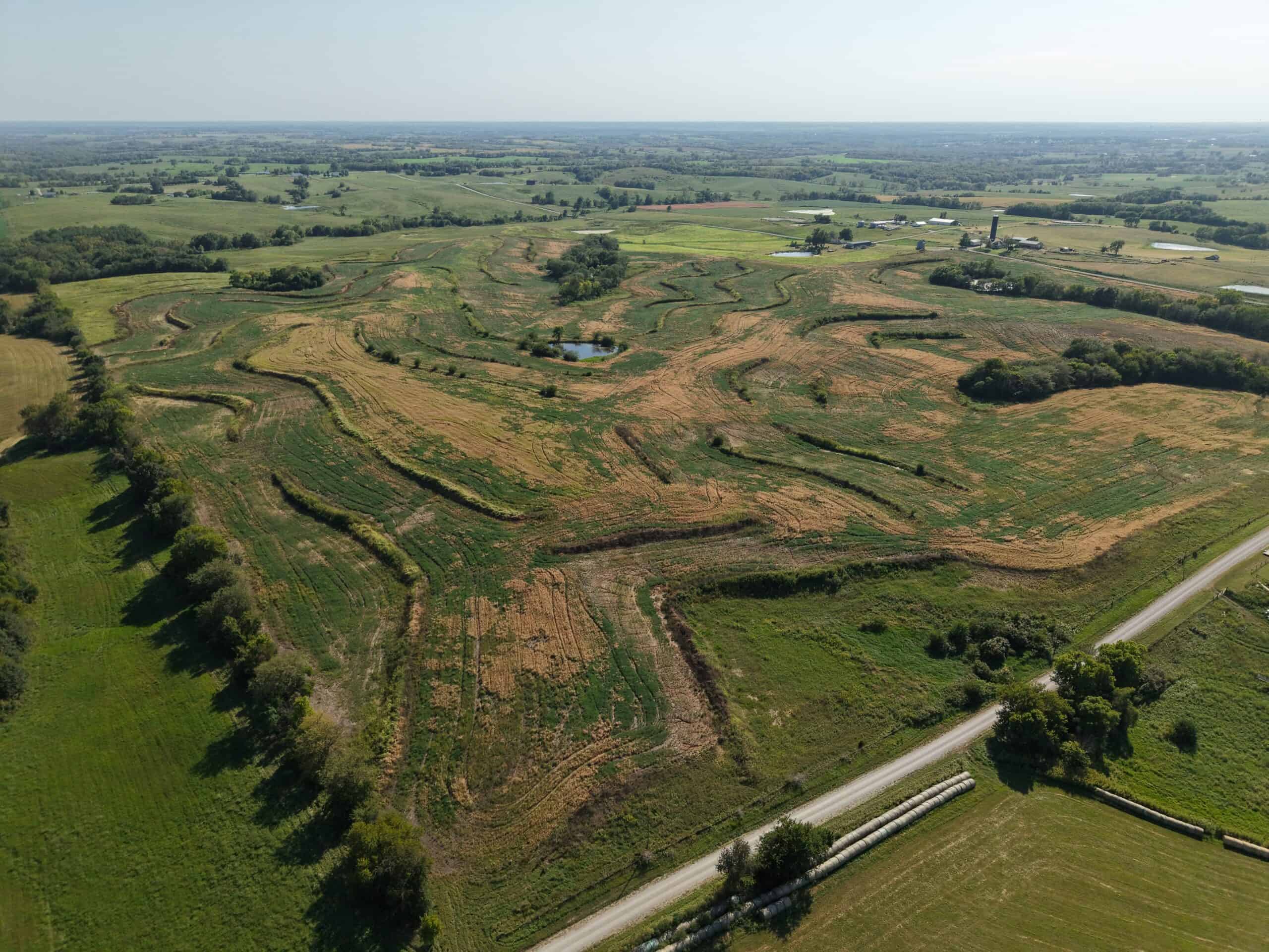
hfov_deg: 71.6
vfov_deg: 56.8
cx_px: 634
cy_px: 476
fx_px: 880
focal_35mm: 24
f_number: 1.8
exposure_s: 1/640
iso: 200
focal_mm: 8.67
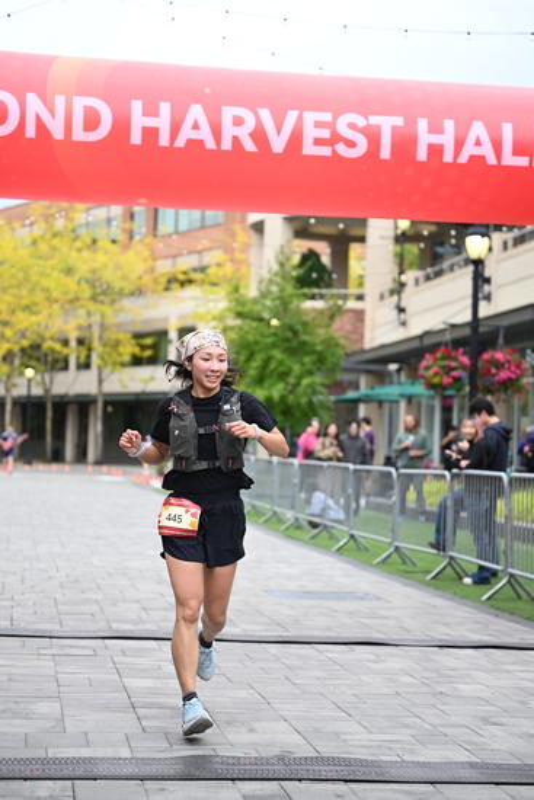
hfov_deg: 18.7
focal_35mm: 73
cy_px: 400
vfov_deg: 27.7
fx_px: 1623
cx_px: 267
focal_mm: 73
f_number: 2.8
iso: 640
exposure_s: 1/2000
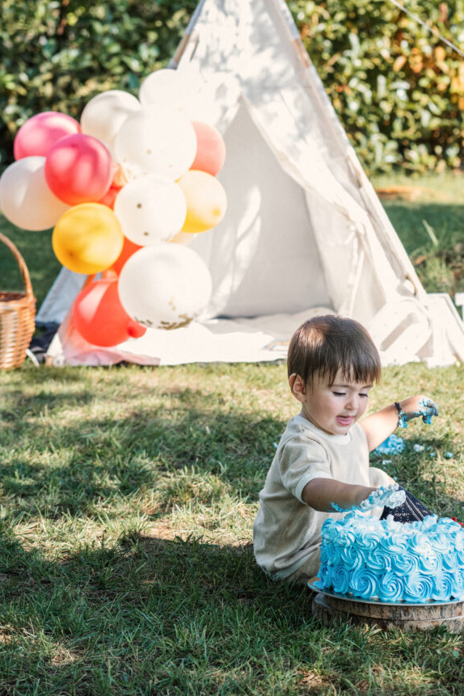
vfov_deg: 16.8
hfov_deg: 11.2
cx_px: 377
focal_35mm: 122
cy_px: 250
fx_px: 2358
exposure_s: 1/800
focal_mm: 70
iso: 400
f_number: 4
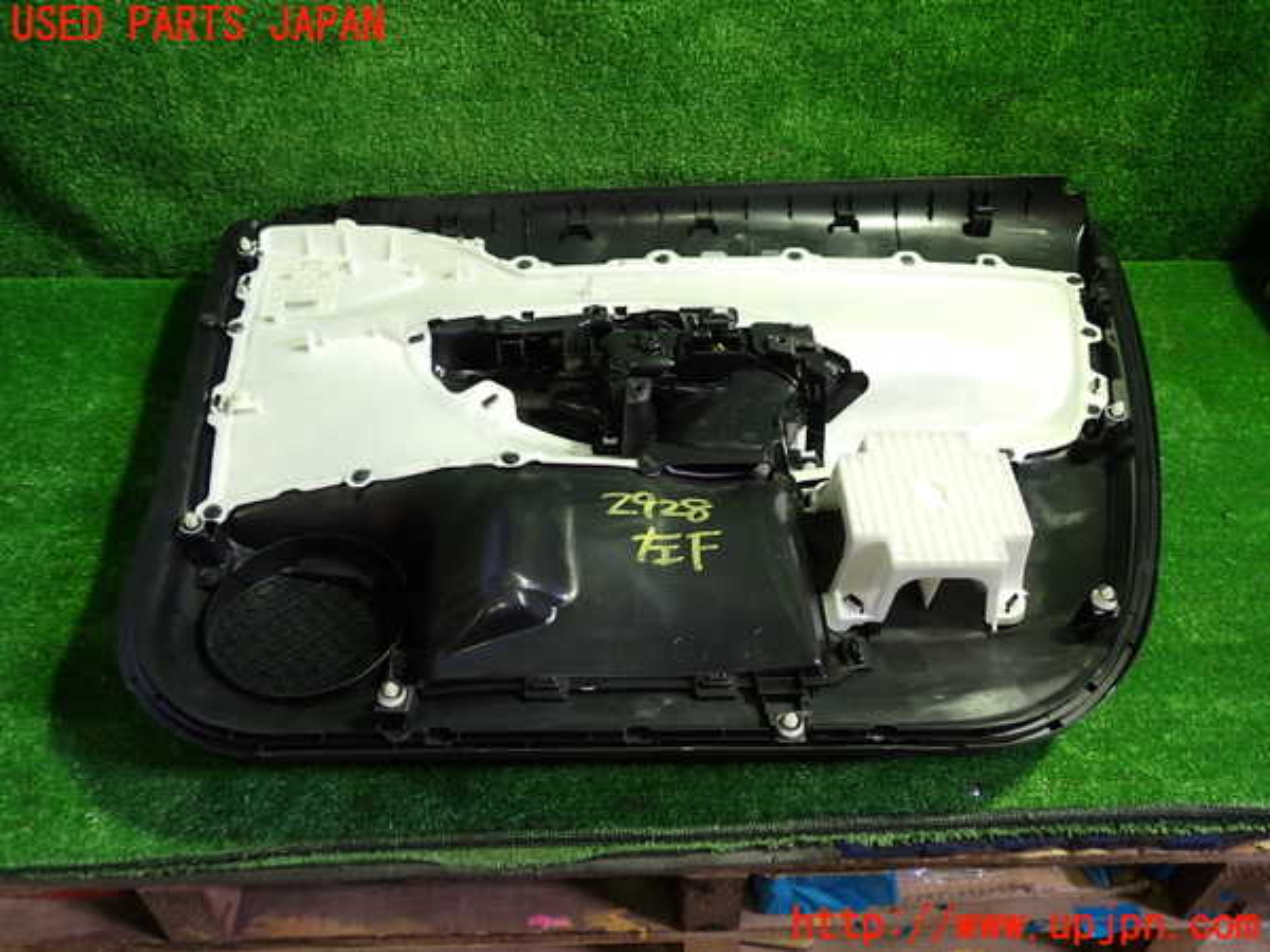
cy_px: 476
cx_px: 635
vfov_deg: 46.8
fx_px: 1101
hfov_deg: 60.0
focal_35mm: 30
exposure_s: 1/40
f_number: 2.3
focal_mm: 5.4
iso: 200
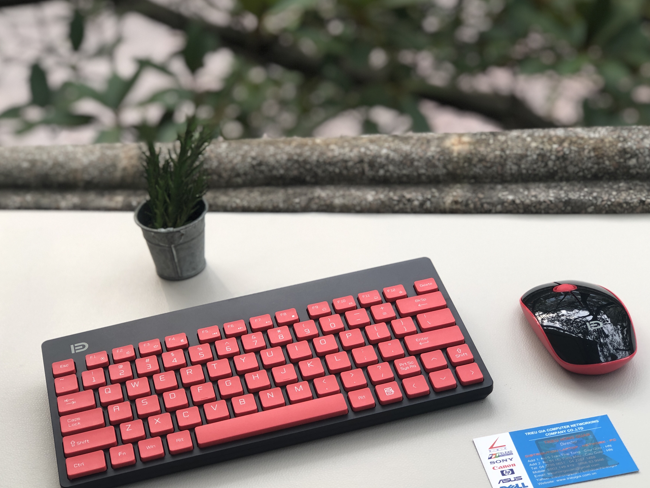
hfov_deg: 29.0
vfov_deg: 21.9
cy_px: 279
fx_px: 1258
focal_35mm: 67
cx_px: 304
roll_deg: +7.0
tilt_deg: -32.9
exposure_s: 1/120
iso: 32
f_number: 2.8
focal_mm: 6.6
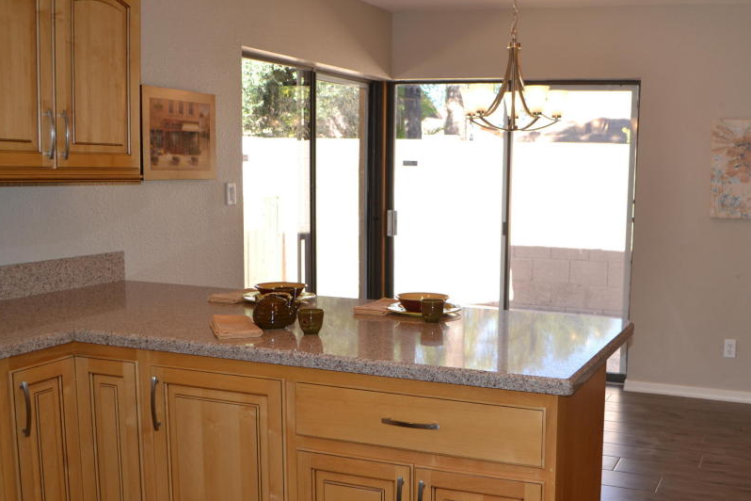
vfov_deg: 34.2
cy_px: 276
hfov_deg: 48.5
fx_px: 814
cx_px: 515
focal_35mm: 39
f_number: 4
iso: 180
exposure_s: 1/125
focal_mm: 18
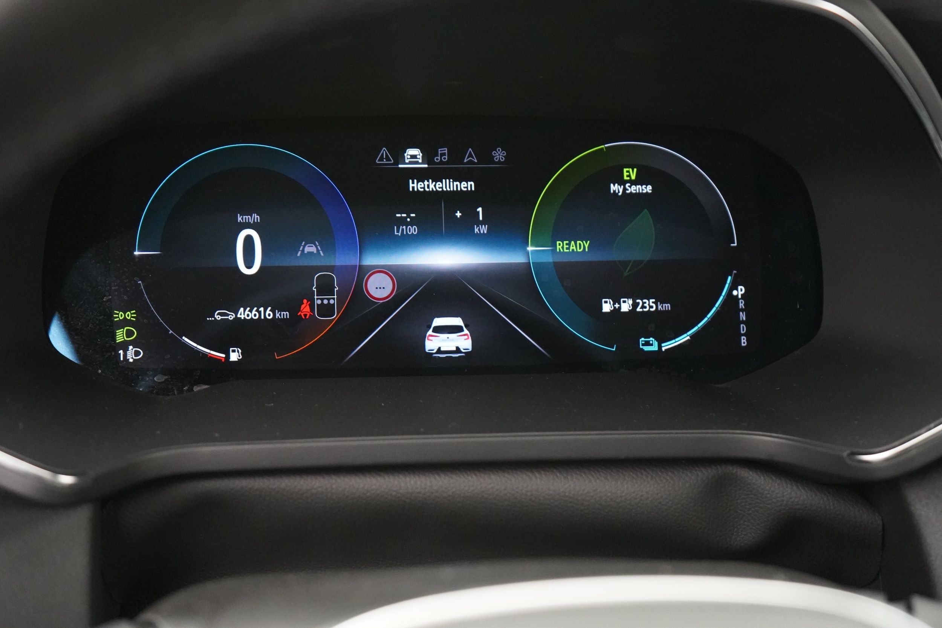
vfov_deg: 28.7
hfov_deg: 41.9
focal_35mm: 47
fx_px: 1230
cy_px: 314
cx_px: 471
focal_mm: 47
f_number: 4.5
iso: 12800
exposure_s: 1/30
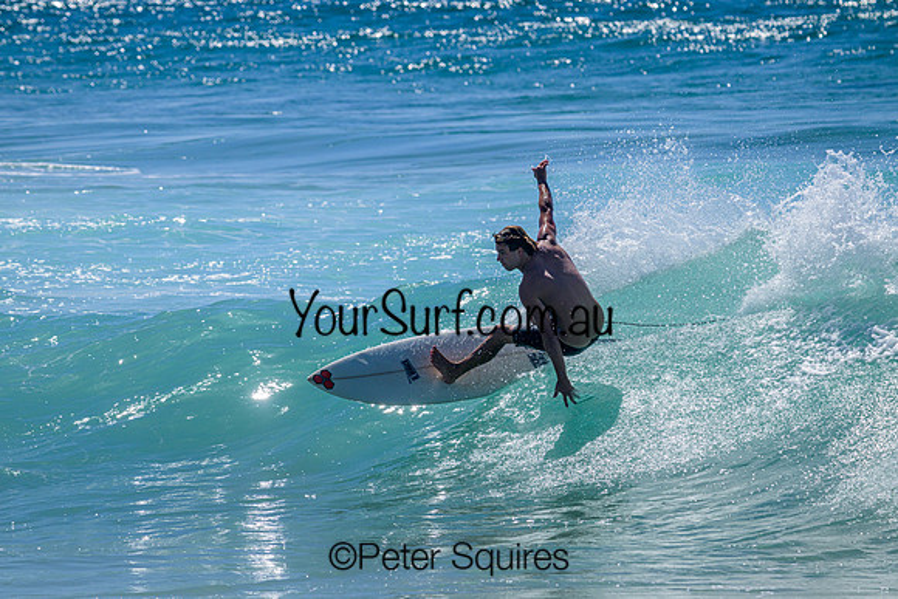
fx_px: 10229
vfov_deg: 3.4
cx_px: 449
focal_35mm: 410
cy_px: 300
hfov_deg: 5.0
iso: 400
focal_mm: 410
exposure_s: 1/2000
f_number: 11
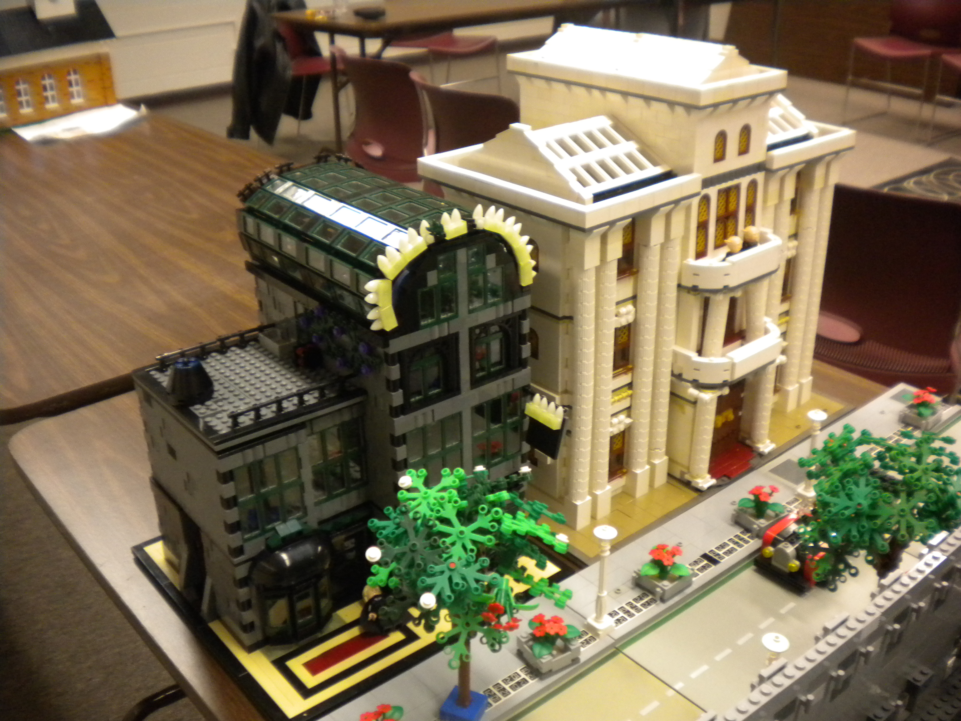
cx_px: 480
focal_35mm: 35
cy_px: 360
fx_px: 972
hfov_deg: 52.6
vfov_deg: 40.7
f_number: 3.1
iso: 400
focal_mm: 6.3
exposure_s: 1/32.5
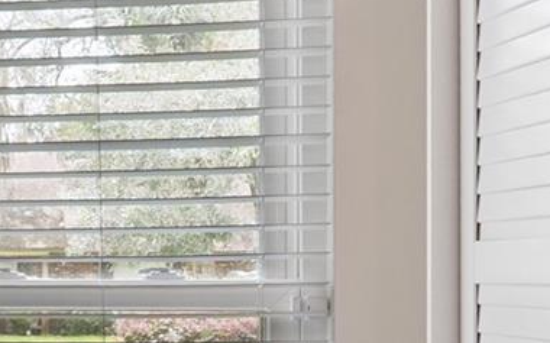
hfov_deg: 16.5
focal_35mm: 103
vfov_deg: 12.1
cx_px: -476
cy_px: 507
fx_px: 1543
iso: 160
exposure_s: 1/4
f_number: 8
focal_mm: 16
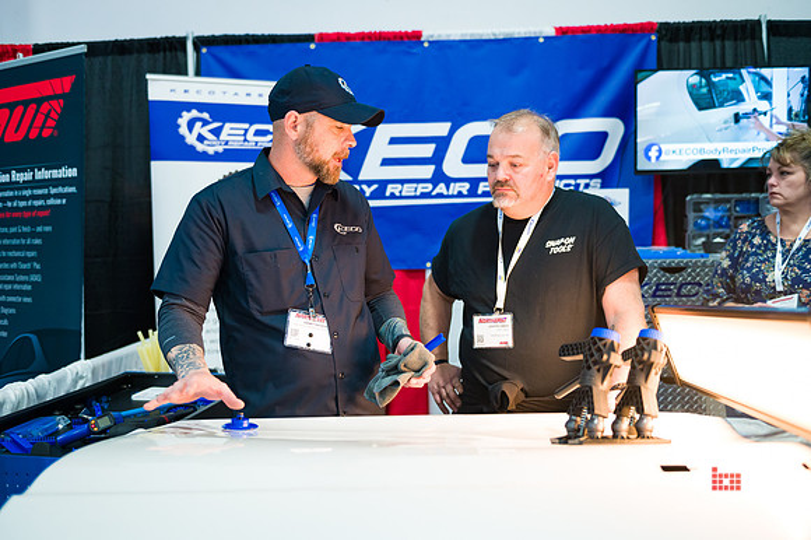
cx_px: 406
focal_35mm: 34
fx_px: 765
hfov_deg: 55.8
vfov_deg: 38.8
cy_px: 270
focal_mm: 34
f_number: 3.2
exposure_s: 1/320
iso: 3200
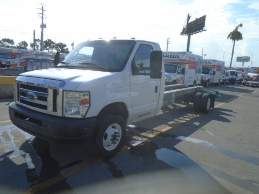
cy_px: 97
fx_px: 195
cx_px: 130
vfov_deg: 53.1
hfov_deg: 67.3
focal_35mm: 26
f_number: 8
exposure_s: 1/160
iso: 100
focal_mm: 4.6
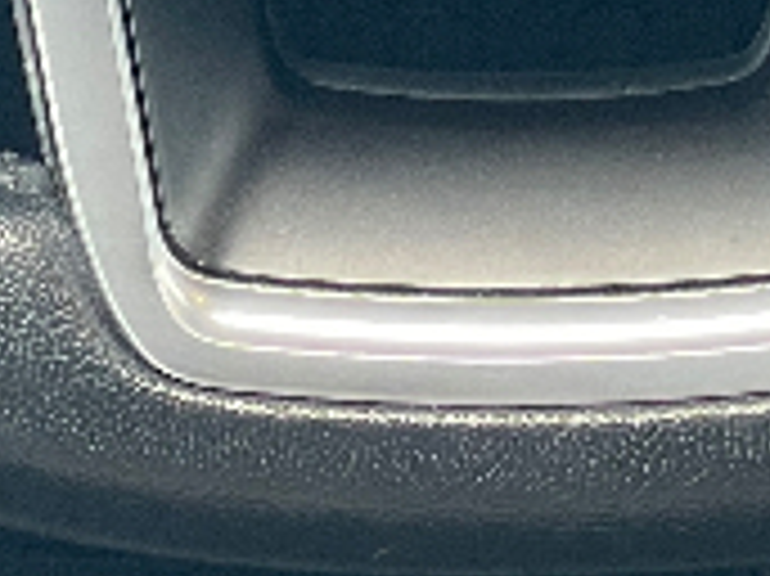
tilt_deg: -32.9
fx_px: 6913
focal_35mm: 311
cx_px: 527
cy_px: -1102
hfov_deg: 6.4
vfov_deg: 4.6
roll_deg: -2.2
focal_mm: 6
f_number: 2
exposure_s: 1/99
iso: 100
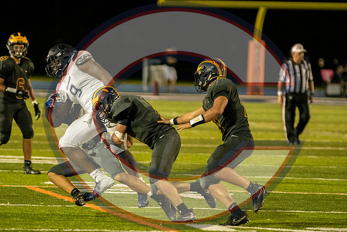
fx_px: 3662
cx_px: 127
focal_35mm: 380
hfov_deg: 5.4
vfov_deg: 3.6
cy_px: 147
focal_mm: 200
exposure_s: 1/1250
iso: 10000
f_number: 2.8
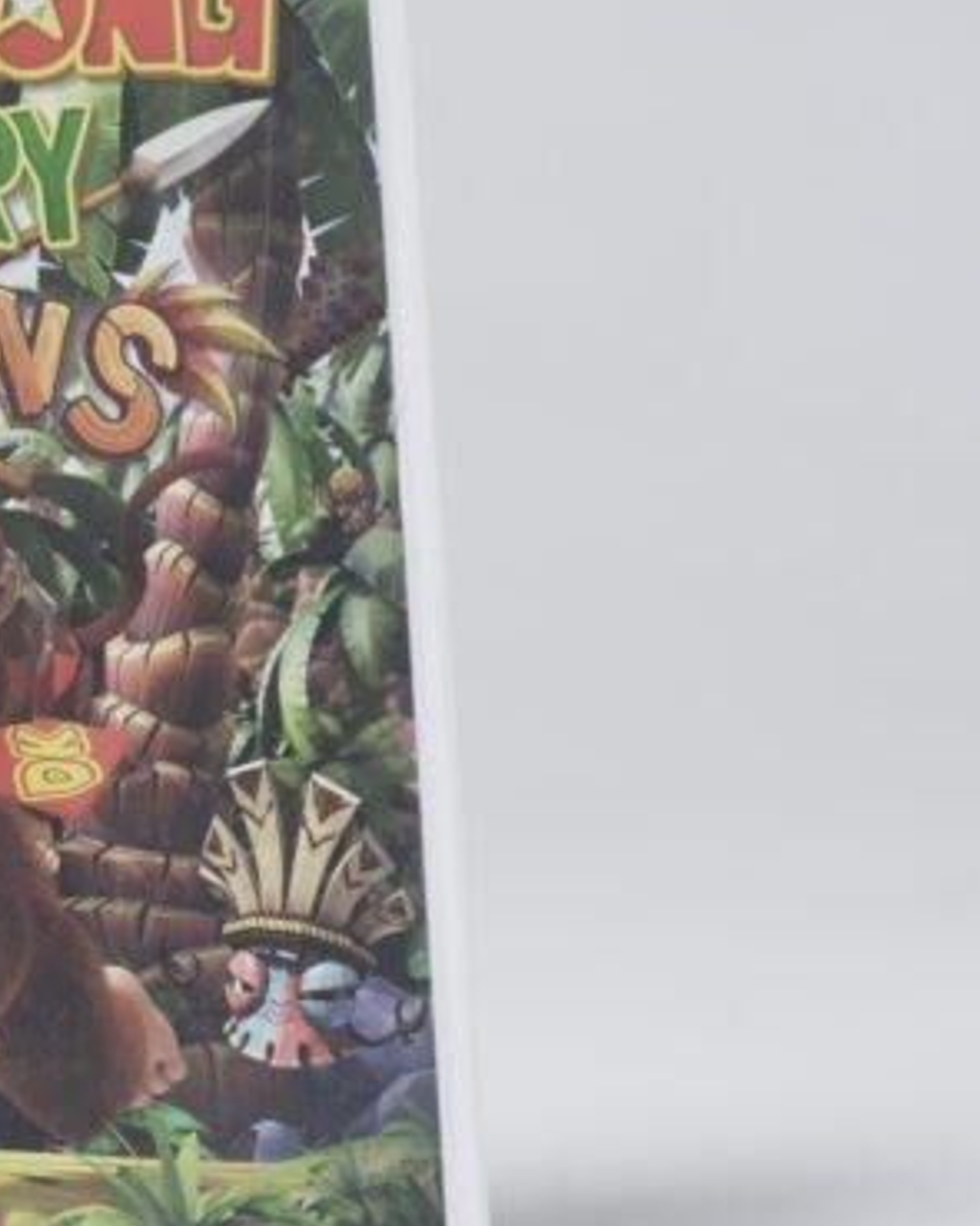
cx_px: -229
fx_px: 3990
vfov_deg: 17.5
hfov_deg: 13.6
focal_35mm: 110
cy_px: 548
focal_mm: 36
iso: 125
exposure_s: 1/4
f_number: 5.6
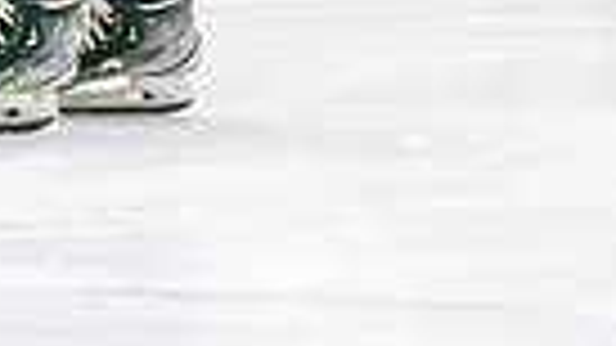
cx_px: 187
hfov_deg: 1.9
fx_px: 18715
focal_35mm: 1146
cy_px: -470
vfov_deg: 1.1
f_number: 2.8
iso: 3200
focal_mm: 170
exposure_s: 1/1250
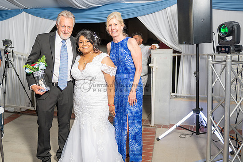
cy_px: 84
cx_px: 115
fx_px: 250
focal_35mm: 37
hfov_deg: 51.9
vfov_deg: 35.9
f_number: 2.8
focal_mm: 35
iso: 250
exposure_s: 1/125
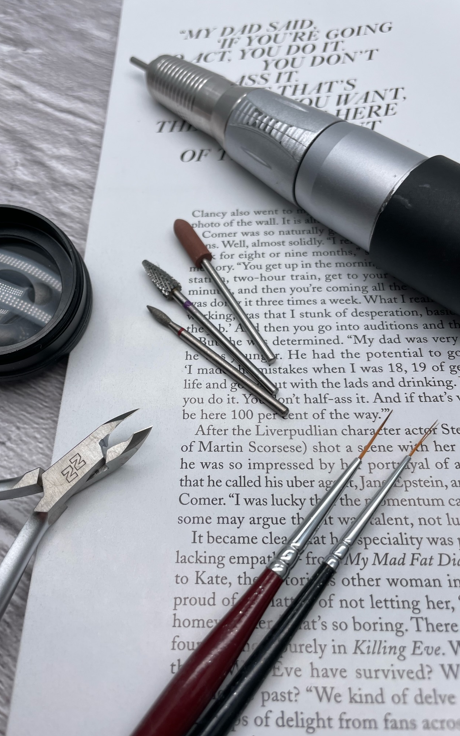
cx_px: 188
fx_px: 562
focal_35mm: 28
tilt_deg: -60.6
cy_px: 373
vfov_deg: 66.5
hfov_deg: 44.4
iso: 32
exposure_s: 1/1350
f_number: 1.6
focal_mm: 4.2
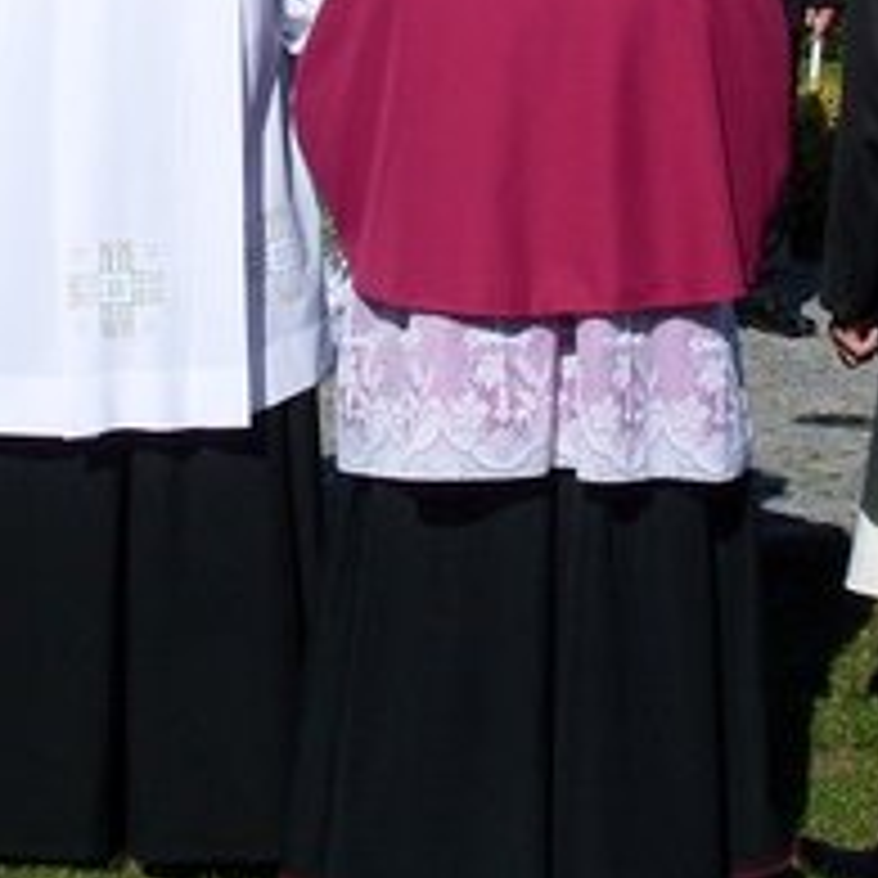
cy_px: -178
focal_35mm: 112
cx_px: 446
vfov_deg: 15.0
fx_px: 3214
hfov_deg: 15.6
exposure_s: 1/350
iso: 80
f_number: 8.4
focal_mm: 6.3
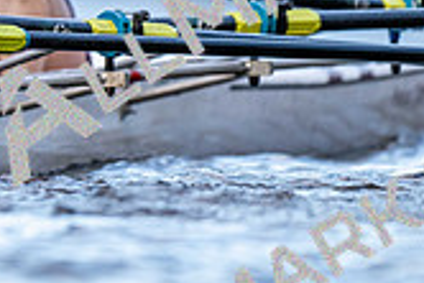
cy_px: -55
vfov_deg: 0.7
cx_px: -220
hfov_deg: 1.0
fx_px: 24648
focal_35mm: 2091
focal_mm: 600
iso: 2000
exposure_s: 1/2500
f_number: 4
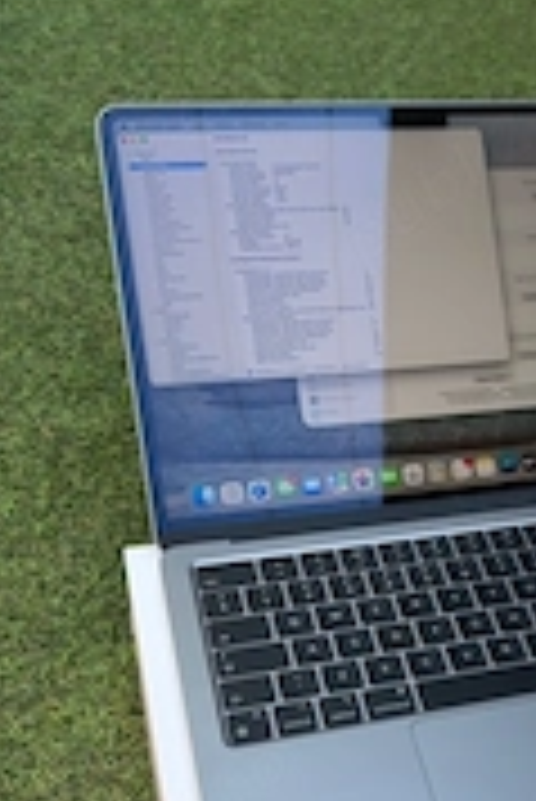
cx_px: 581
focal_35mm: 56
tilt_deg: -39.1
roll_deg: -9.8
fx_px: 1248
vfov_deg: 35.1
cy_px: 558
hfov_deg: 22.9
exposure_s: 1/810
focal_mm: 6.76
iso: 100
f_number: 1.78
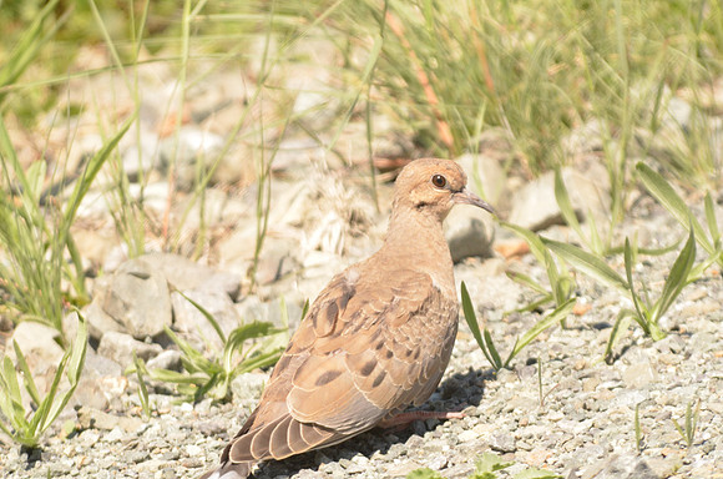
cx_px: 362
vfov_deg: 4.7
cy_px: 240
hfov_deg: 7.1
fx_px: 5861
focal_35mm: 292
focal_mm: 195
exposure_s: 1/640
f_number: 4.8
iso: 800
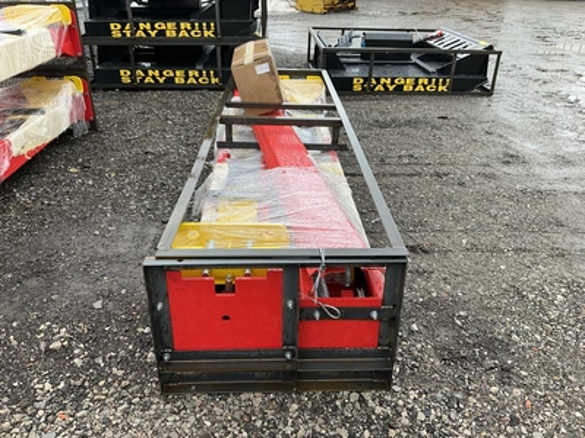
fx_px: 490
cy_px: 219
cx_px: 292
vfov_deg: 48.2
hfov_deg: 61.7
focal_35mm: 29
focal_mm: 3
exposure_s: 1/134
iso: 20
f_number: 1.8
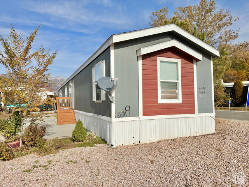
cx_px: 124
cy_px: 94
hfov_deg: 71.6
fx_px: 173
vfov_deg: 56.8
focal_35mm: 24
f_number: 1.78
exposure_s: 1/7092
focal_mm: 6.76
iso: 80
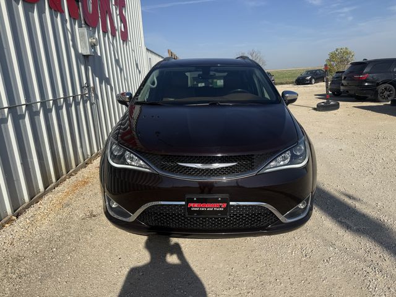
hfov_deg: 71.6
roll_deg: +3.9
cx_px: 198
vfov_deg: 56.8
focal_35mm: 24
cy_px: 148
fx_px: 275
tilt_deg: -14.4
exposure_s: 1/6711
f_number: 1.78
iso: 80
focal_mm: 6.76
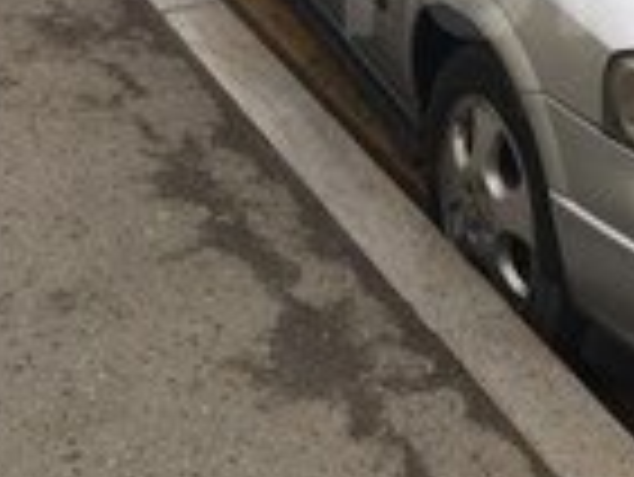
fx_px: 1870
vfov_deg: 14.2
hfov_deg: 18.2
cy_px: -32
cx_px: 769
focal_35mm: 102
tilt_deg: -15.3
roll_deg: -0.9
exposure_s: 1/746
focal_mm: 4.15
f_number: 2.2
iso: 32
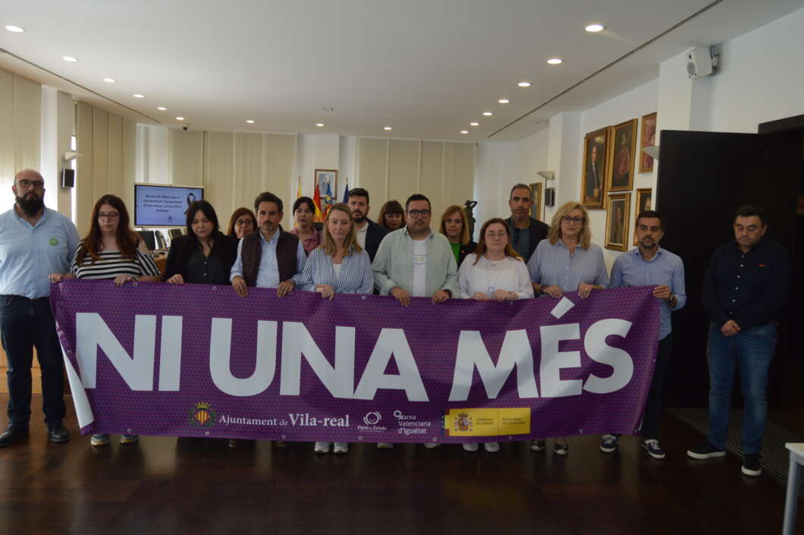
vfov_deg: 47.9
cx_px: 402
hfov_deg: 67.4
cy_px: 268
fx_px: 603
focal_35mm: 27
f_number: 5
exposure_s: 1/100
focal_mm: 18
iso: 400
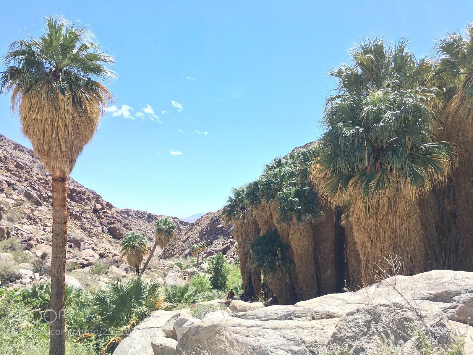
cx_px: 236
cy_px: 178
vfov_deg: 48.2
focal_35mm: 29
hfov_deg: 61.7
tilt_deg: +4.4
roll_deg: +1.2
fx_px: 396
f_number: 2.2
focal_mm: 4.15
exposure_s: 1/405
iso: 25
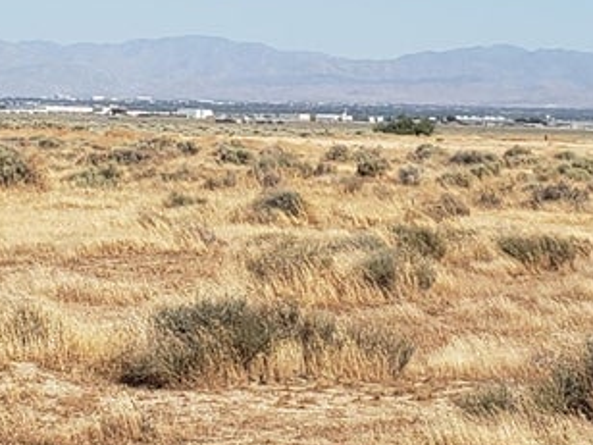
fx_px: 1233
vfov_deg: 20.1
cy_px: 69
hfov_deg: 27.0
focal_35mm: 72
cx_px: 267
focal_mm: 4.3
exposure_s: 1/1874
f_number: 2.4
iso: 50
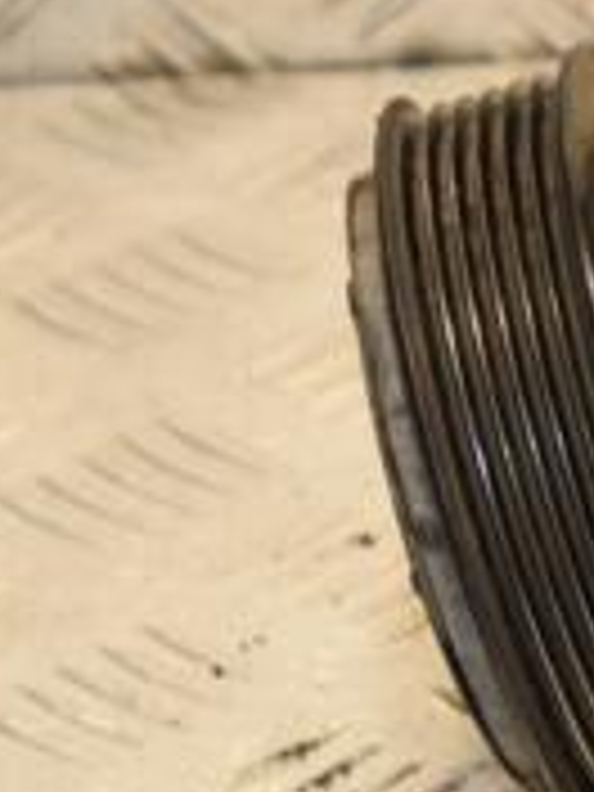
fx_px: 9555
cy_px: 324
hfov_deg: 3.5
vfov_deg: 4.7
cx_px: 918
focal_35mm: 418
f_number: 5.6
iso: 800
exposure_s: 1/125
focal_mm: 85
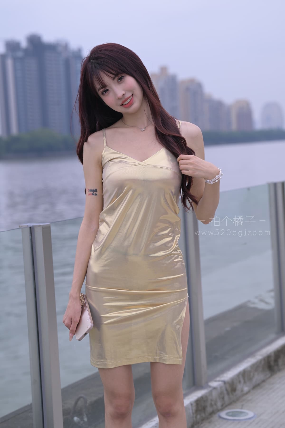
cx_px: 142
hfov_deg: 16.1
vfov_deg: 23.9
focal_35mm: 85
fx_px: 1009
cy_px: 214
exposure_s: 1/250
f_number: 4.5
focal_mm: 85
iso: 80
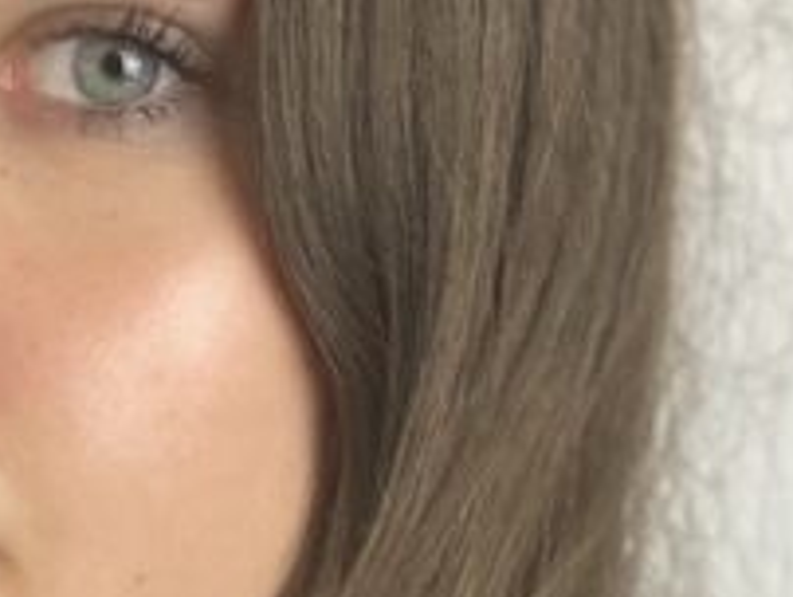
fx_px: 6422
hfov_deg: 7.1
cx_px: 149
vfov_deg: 5.3
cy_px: 656
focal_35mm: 280
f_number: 2
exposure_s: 1/100
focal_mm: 6
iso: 125
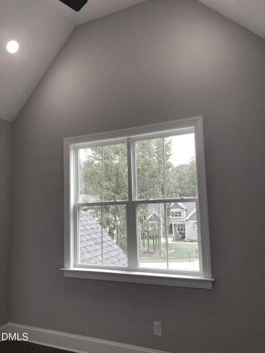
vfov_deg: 63.4
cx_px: 132
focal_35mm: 28
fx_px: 286
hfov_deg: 49.8
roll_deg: +2.2
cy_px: 176
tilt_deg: +5.7
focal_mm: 3.99
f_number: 1.8
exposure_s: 1/127
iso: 20
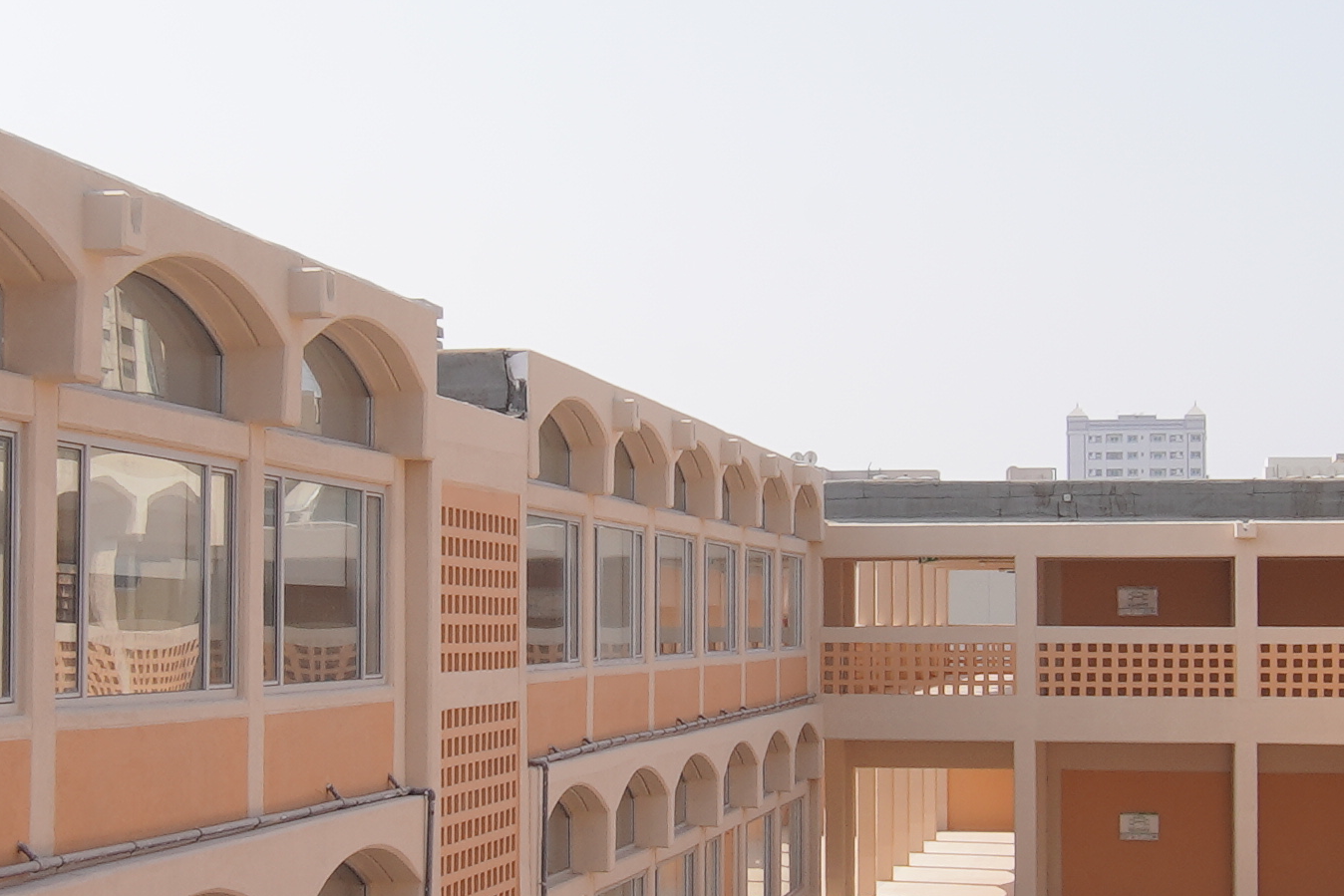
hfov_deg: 29.2
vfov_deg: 19.7
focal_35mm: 69
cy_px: 504
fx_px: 2576
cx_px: 682
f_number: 16
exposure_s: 1/60
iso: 100
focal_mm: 12
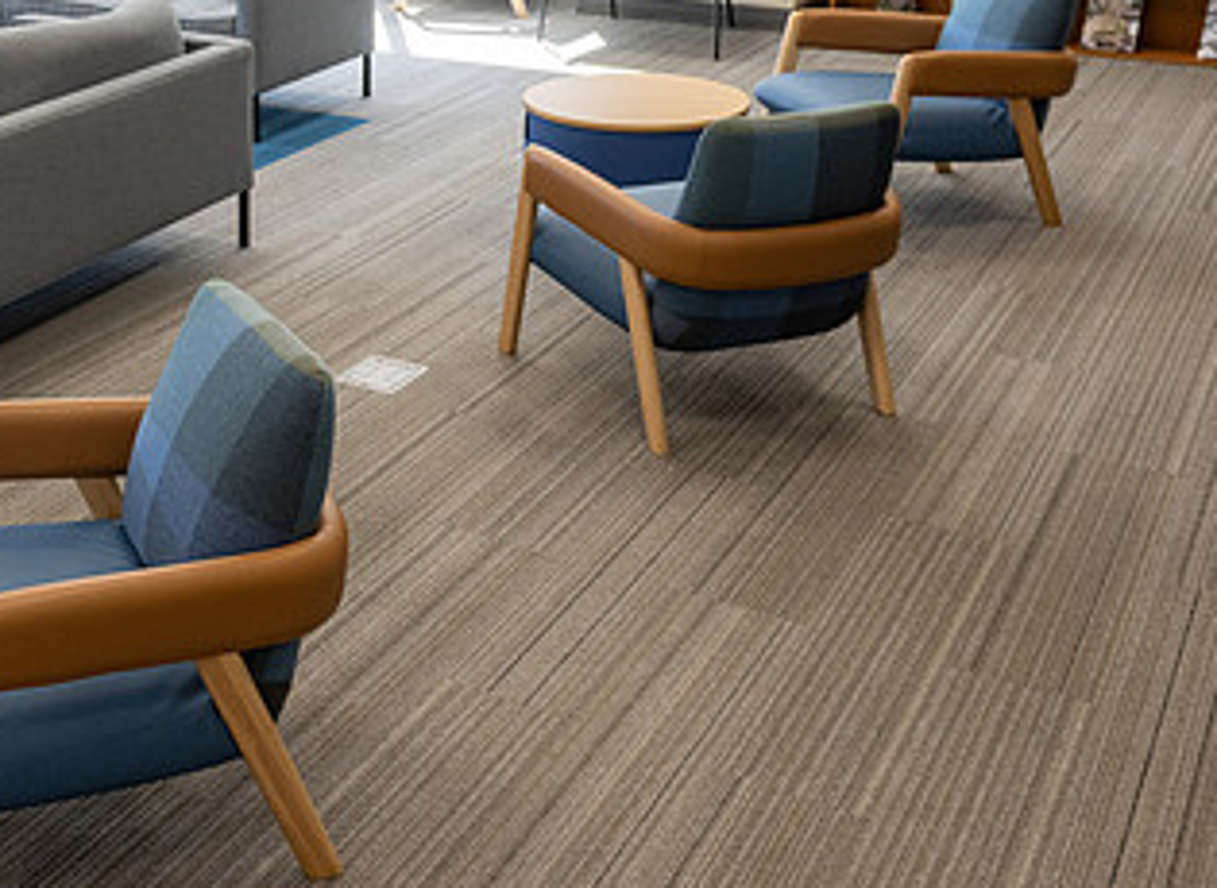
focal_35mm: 49
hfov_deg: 37.7
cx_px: 224
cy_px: 178
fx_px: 1706
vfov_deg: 28.6
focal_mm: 24
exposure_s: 1/160
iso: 1000
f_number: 5
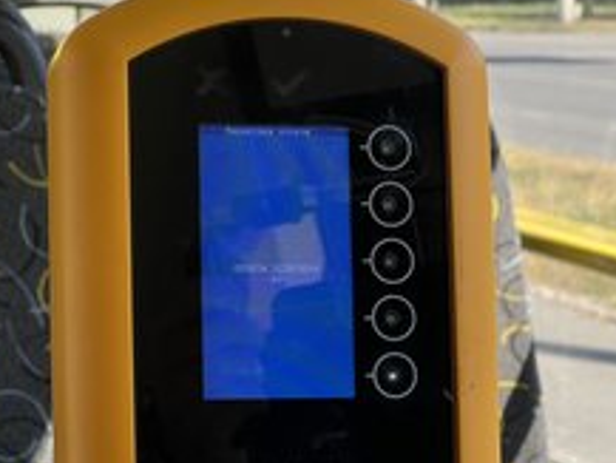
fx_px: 2528
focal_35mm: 142
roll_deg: +0.1
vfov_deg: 10.4
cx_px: 304
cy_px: 329
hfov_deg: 13.9
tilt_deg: -6.8
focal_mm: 9
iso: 32
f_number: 2.8
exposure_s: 1/99
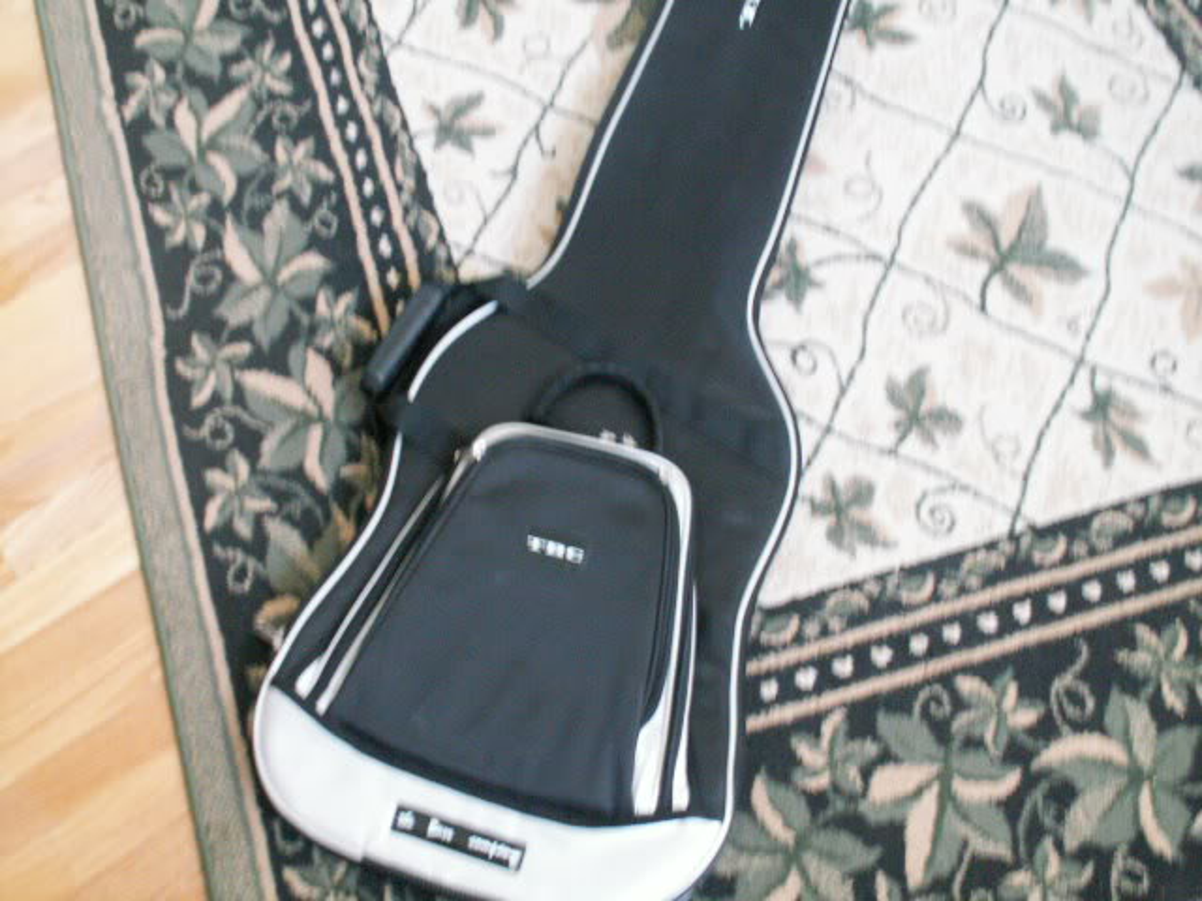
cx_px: 601
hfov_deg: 44.8
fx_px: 1458
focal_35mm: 42
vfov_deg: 34.3
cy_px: 450
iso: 160
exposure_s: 1/4
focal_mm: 6.96
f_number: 2.8
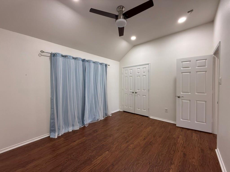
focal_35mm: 14
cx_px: 115
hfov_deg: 102.1
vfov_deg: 85.7
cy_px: 86
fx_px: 93
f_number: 2.2
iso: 200
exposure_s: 1/120
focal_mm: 2.22
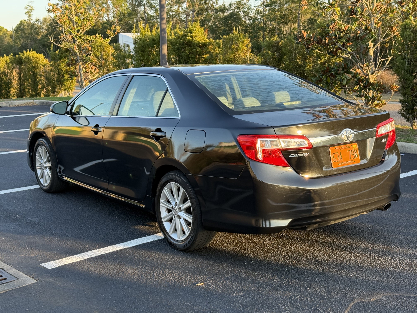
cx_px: 208
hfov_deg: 39.7
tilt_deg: -8.6
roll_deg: +1.9
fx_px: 578
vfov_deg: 30.3
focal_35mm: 48
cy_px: 156
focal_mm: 6.76
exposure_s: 1/390
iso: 64
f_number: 1.78
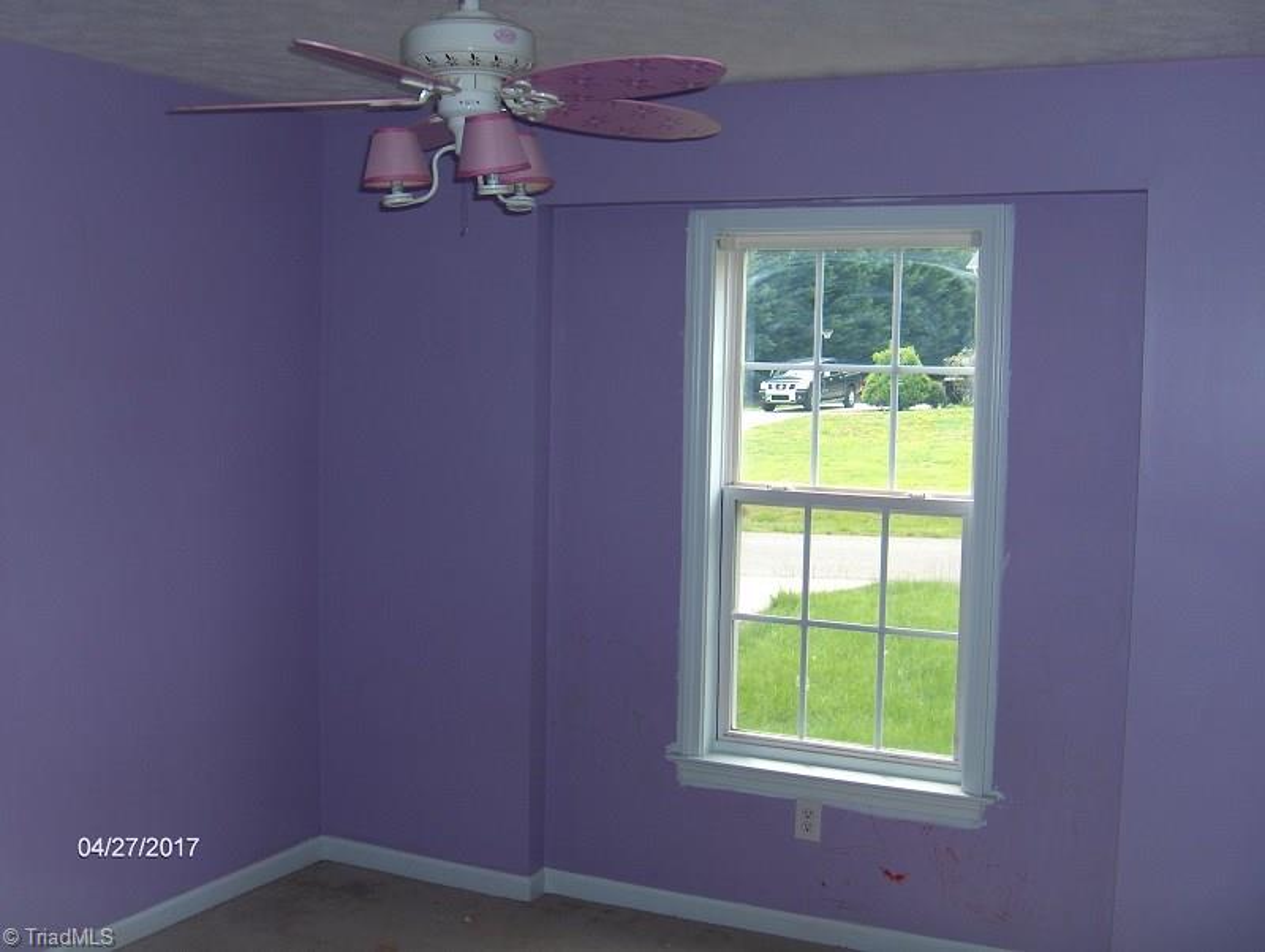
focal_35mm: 39
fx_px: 1427
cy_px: 476
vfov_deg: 36.9
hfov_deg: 47.8
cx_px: 632
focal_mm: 8
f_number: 2.8
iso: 100
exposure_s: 1/90.6
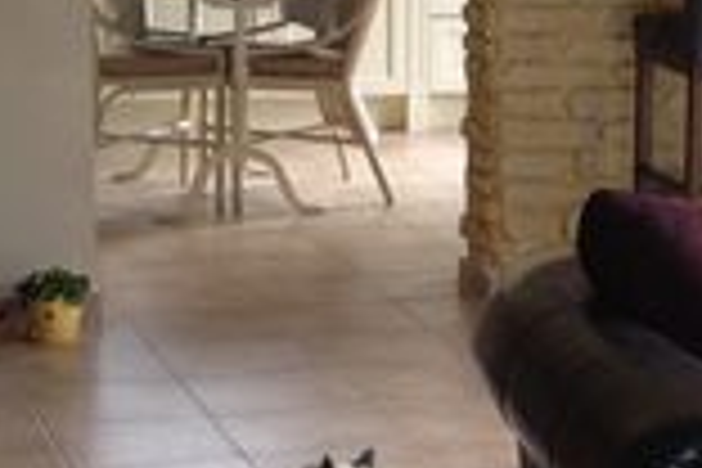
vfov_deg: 9.8
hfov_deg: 14.2
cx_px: 837
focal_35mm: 140
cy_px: 234
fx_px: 2730
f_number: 2.4
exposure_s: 1/40
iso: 50
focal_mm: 4.28
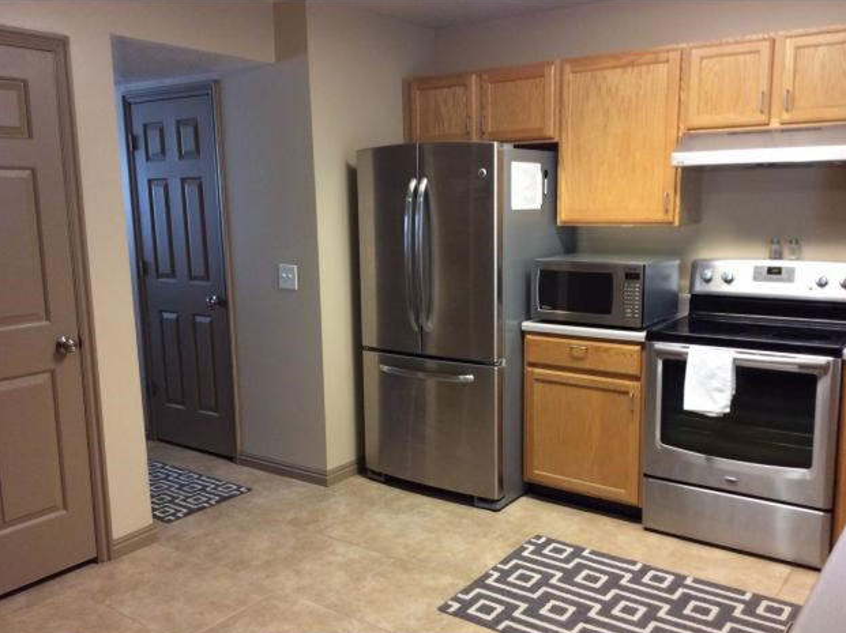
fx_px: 806
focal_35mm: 33
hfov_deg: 55.4
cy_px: 323
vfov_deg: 42.9
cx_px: 435
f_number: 2.4
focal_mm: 3.3
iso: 125
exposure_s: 1/24
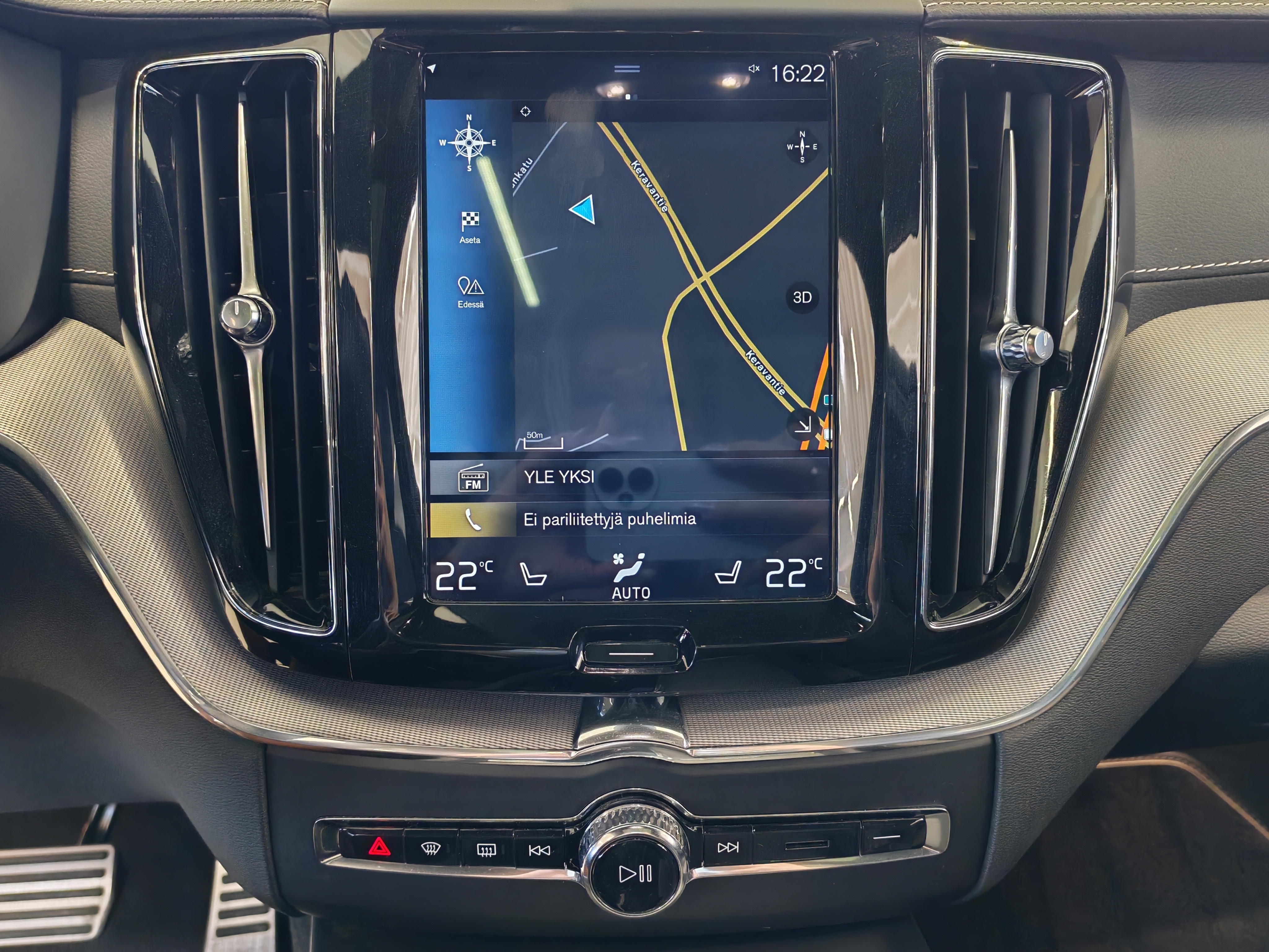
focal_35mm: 33
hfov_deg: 55.4
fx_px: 1210
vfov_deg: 42.9
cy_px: 476
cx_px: 634
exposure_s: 1/50
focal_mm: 6.12
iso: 1881
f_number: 1.9
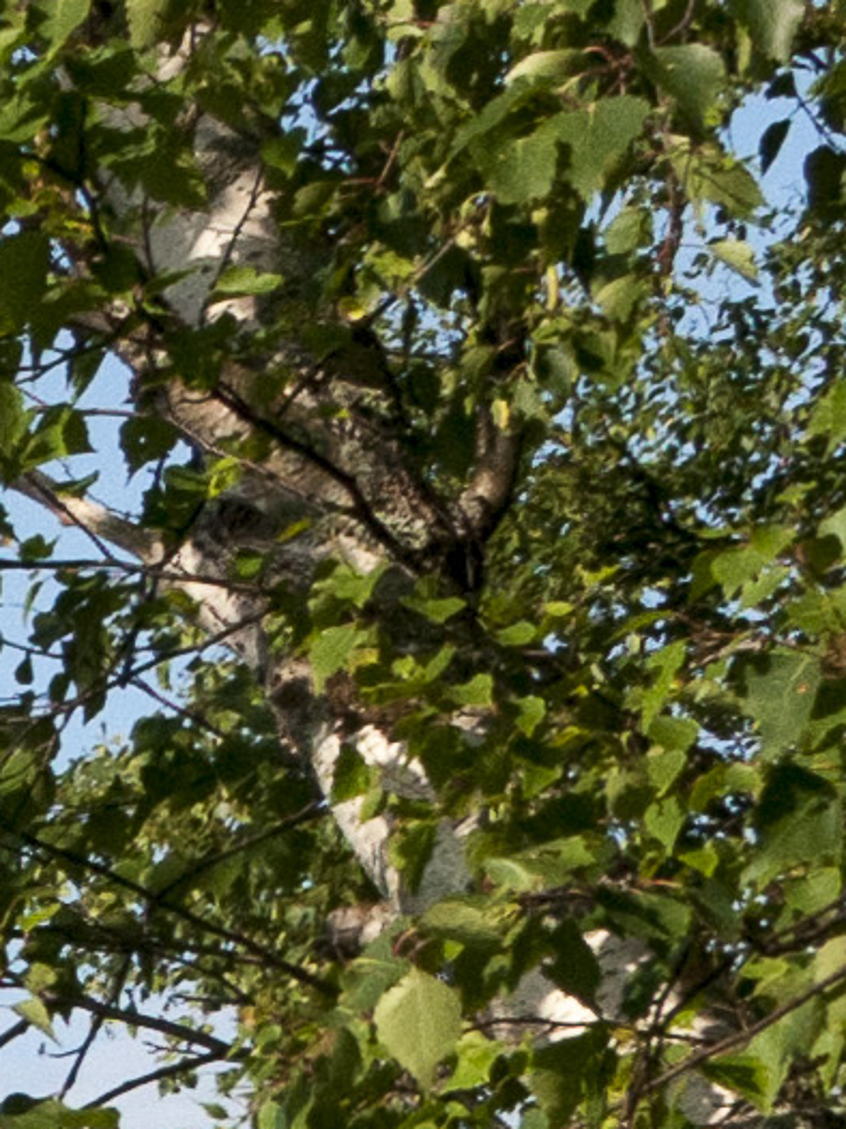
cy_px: 1985
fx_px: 9197
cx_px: -2499
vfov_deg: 6.9
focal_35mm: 282
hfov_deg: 4.8
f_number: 8
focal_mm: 24
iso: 400
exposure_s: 1/1500
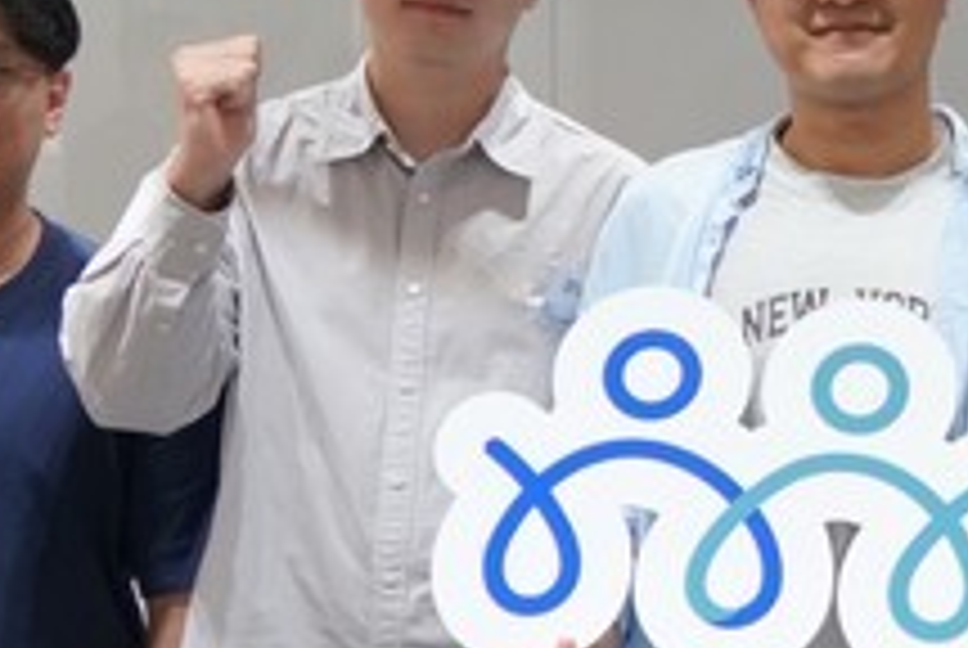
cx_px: 1373
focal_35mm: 107
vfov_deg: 12.8
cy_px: 432
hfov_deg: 17.5
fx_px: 2881
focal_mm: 24
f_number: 4
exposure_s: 1/160
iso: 1600
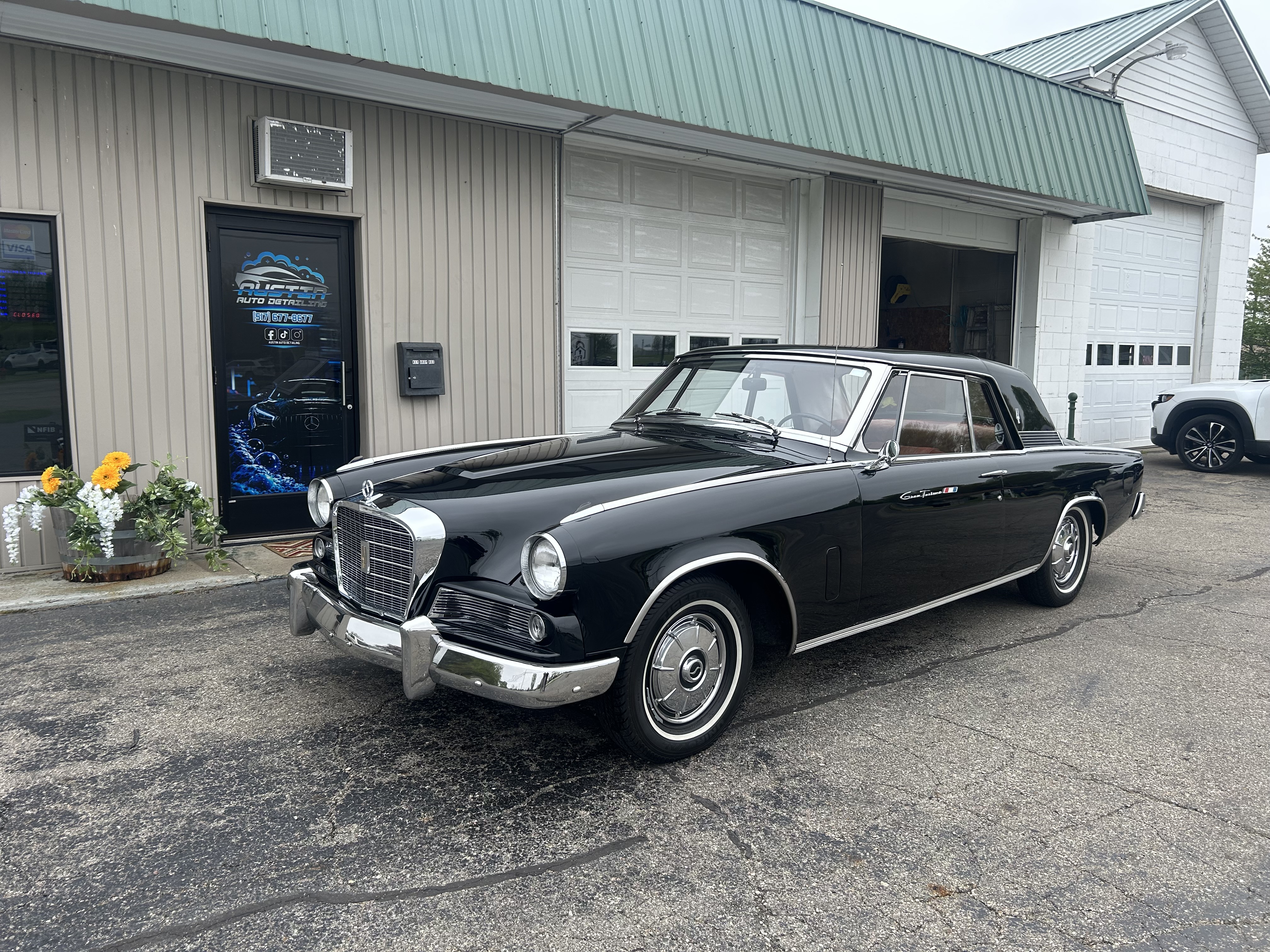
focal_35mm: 26
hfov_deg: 67.3
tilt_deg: -6.7
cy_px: 476
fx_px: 954
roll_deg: -0.4
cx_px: 635
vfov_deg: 53.1
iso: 50
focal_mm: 5.7
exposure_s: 1/1395
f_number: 1.5
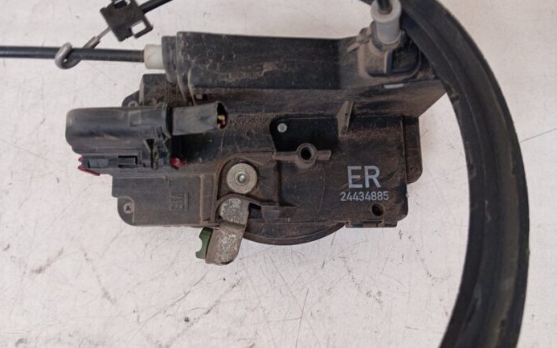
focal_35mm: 30
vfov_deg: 41.8
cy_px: 156
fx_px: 455
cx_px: 277
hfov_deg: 62.9
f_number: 1.8
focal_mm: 4.22
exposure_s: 1/33.3
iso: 289
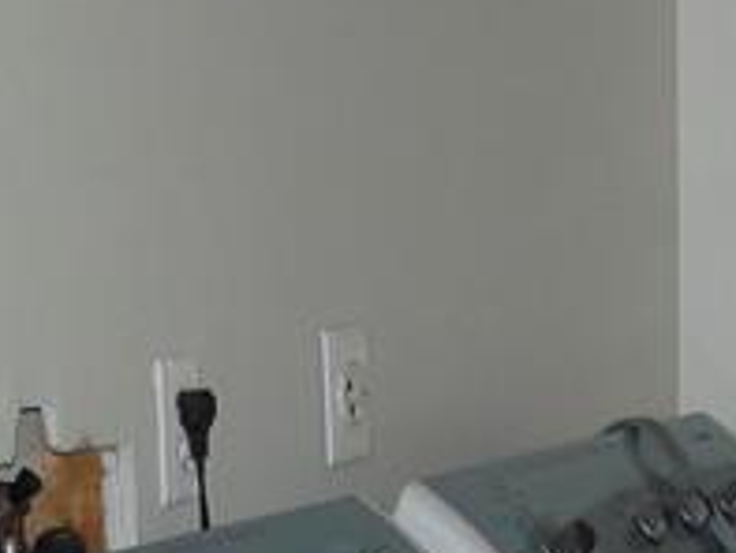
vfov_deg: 7.6
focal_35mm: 187
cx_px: 534
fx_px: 3978
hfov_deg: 10.6
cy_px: 1173
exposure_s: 1/30
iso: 100
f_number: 2.8
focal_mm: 6
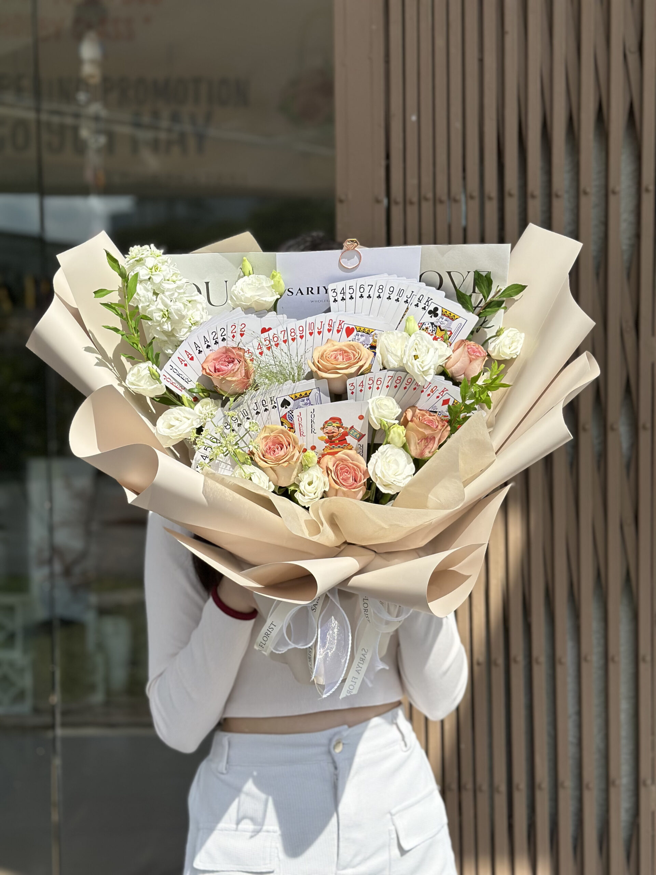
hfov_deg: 30.3
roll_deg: +0.0
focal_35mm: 48
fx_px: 1213
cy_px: 438
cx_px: 328
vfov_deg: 39.7
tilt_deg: -2.0
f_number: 1.78
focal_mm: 6.86
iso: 100
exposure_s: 1/8929
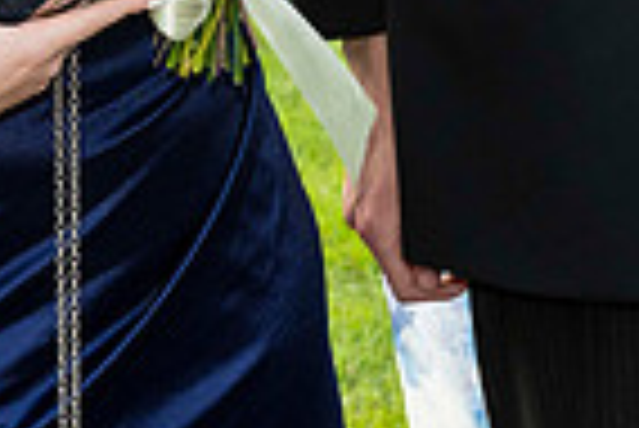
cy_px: -559
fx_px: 5739
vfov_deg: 4.2
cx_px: 699
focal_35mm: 323
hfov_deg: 6.3
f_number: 7.1
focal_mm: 68
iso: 500
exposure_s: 1/200
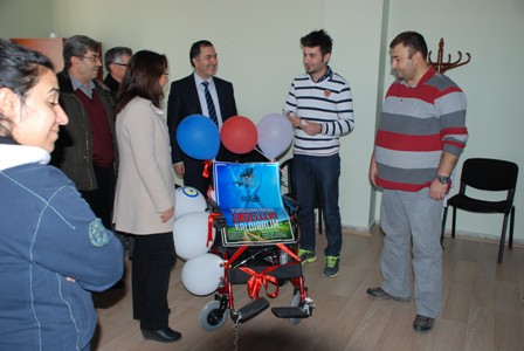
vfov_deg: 40.1
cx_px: 262
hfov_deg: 57.2
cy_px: 176
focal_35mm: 33
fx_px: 481
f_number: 3.8
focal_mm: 22
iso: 125
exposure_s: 1/60
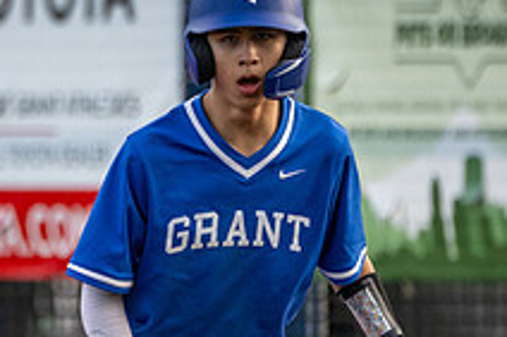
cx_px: 109
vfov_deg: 1.0
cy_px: 322
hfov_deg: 1.4
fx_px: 20039
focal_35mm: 1424
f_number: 5.6
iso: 1800
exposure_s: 1/1000
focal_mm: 400
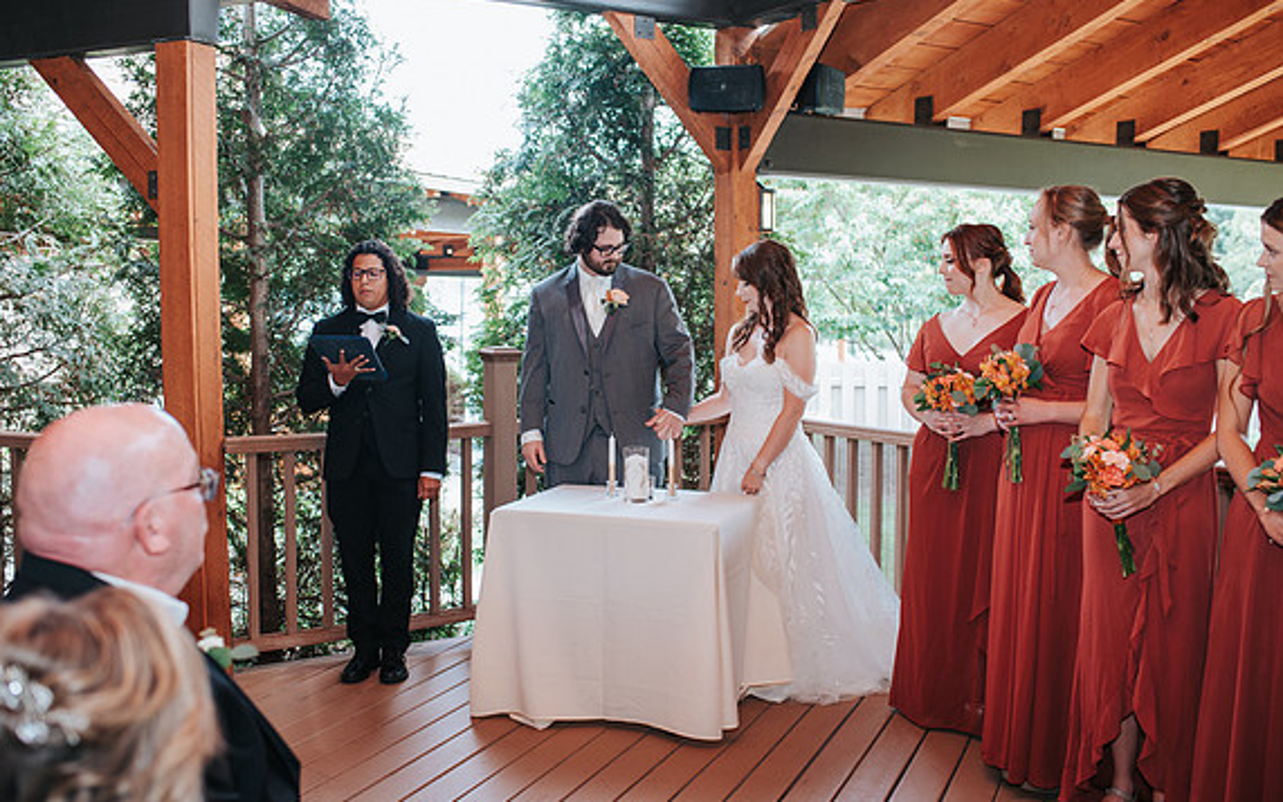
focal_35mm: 38
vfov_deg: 33.6
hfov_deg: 51.5
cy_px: 412
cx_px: 634
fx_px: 1329
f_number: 3.2
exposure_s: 1/125
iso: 250
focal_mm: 35
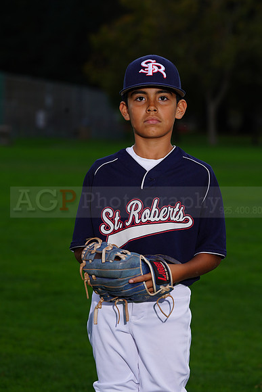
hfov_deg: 7.3
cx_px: 131
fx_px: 2040
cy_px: 196
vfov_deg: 11.0
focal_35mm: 187
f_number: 8
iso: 160
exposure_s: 1/250
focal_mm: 187
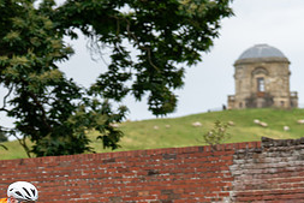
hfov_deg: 11.4
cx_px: 24
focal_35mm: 179
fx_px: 1512
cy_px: 204
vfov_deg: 7.6
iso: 1000
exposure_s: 1/640
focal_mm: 78
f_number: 3.2
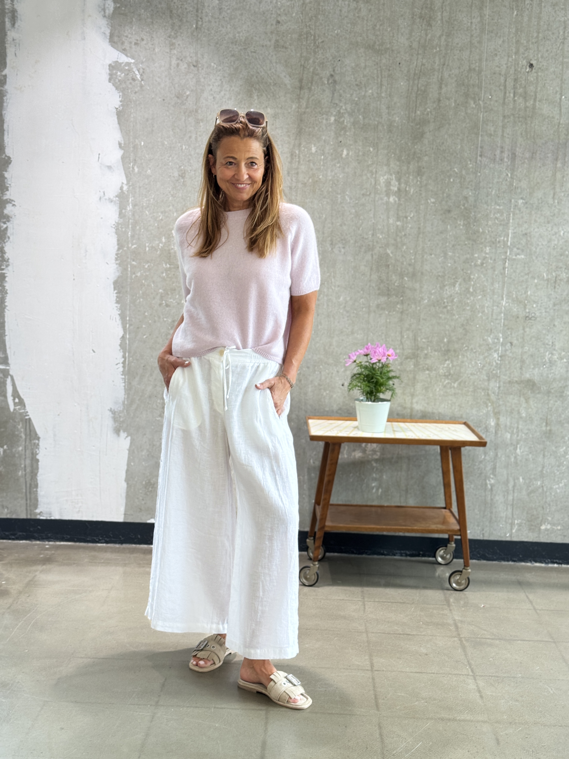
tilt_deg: -9.1
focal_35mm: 48
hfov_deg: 30.3
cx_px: 284
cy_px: 380
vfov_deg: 39.7
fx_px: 1052
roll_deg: -1.2
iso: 64
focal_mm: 6.76
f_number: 1.78
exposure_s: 1/137
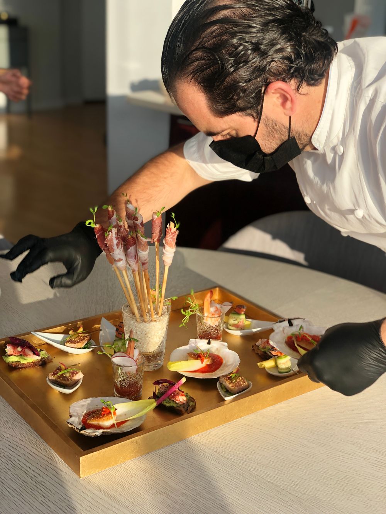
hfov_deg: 28.0
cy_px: 257
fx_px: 773
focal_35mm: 52
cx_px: 193
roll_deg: -3.0
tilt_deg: -17.9
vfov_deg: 36.8
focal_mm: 6
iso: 16
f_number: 2.4
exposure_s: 1/177
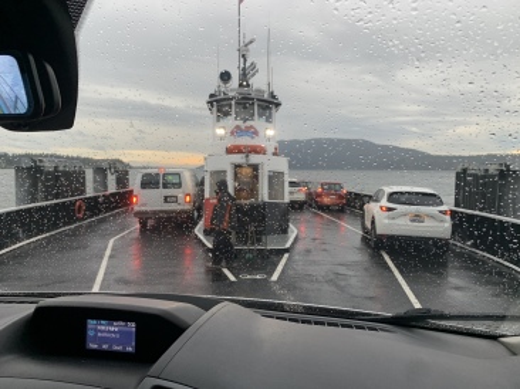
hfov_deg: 67.3
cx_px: 260
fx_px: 390
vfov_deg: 53.0
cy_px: 194
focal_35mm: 26
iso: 64
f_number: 1.8
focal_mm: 4.25
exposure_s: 1/60
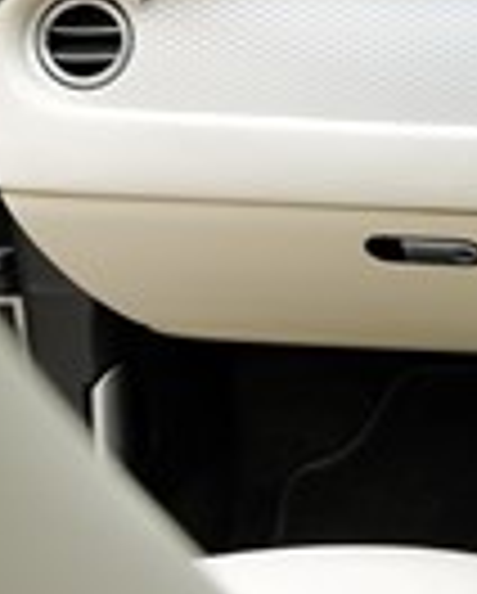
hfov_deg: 18.3
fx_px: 1197
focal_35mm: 68
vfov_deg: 27.7
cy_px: 198
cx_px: 828
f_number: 3.5
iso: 400
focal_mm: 24
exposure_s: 1/400
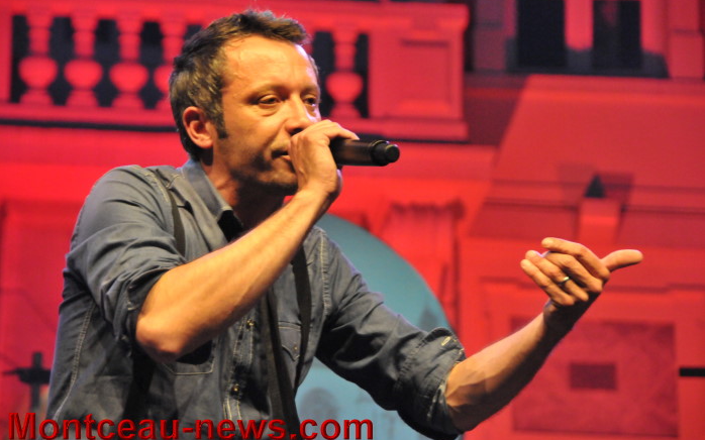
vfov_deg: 9.0
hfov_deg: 14.4
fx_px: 2795
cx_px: 352
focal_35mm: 146
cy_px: 211
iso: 3200
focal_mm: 95
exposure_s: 1/125
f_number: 5.6
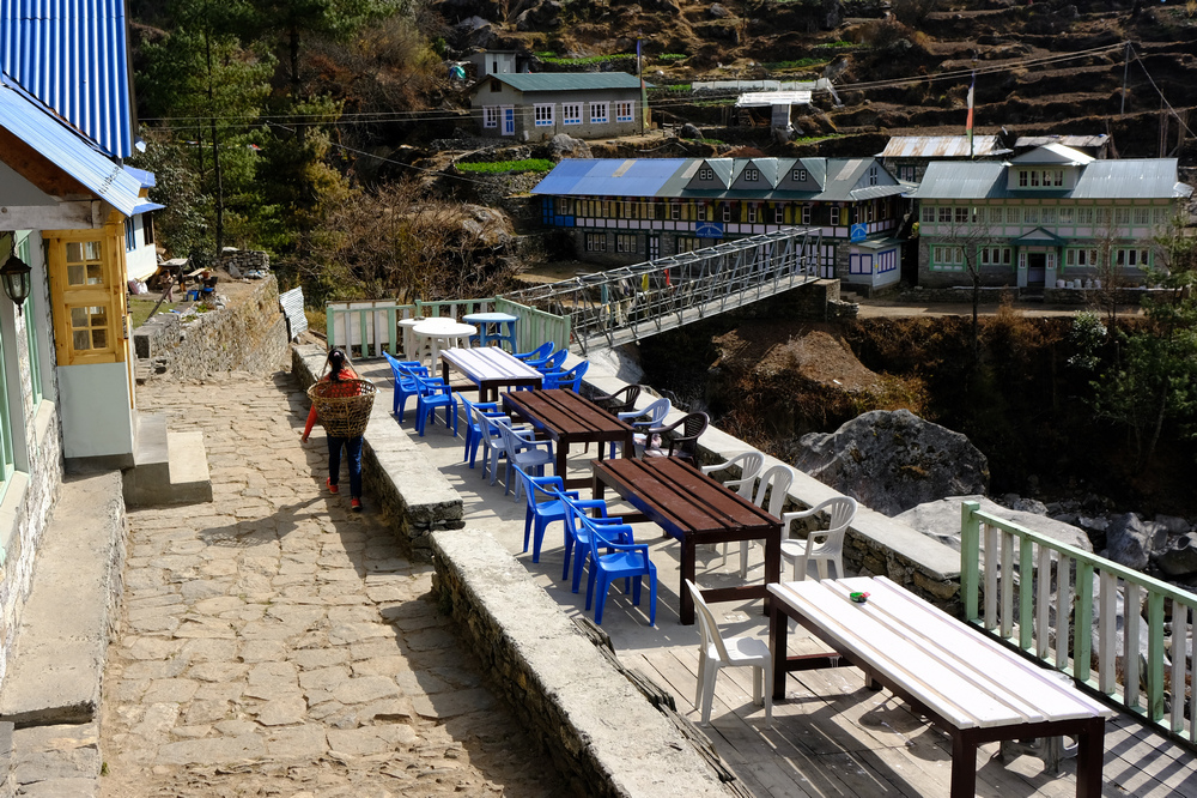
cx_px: 598
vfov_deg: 37.8
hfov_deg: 54.5
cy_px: 399
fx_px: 1163
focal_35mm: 35
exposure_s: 1/850
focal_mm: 23
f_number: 5.6
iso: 400
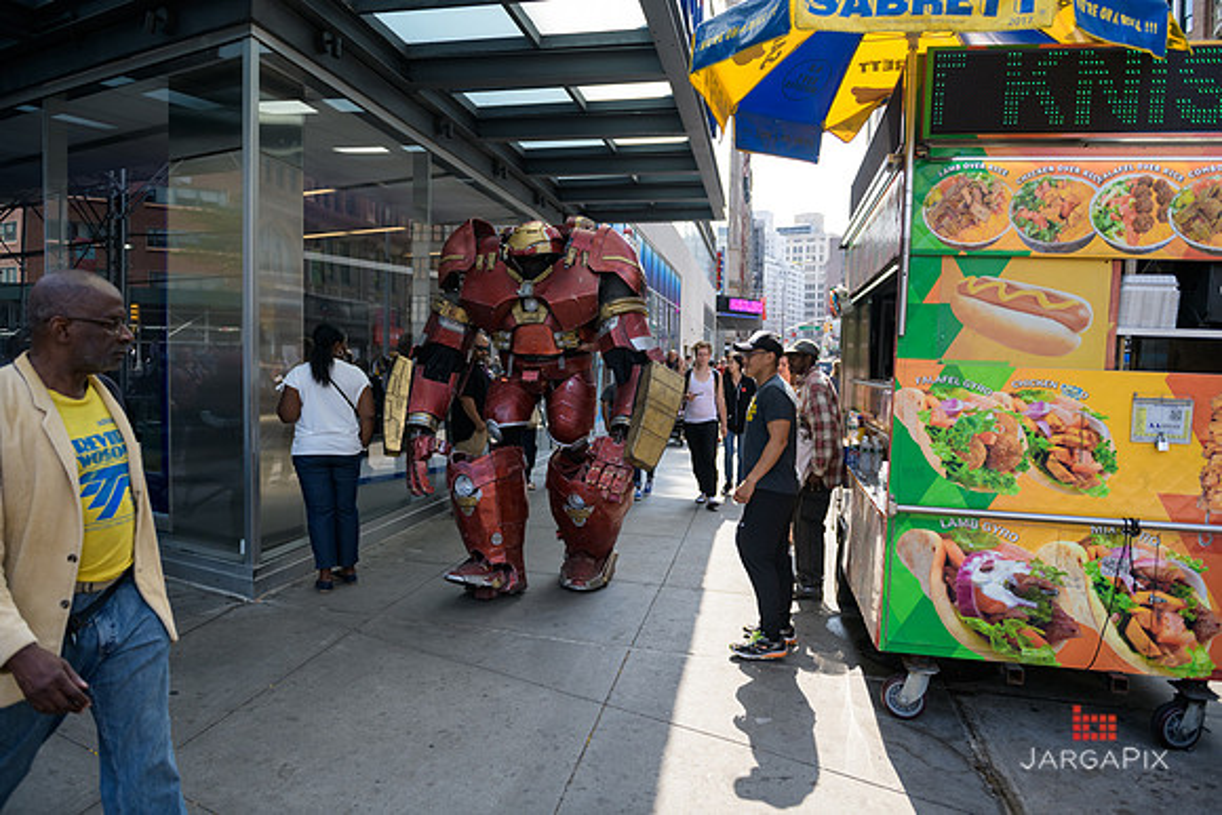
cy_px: 408
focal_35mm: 24
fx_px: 815
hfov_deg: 73.7
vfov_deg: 53.2
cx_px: 611
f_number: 3.2
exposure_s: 1/1250
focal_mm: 24
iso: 200
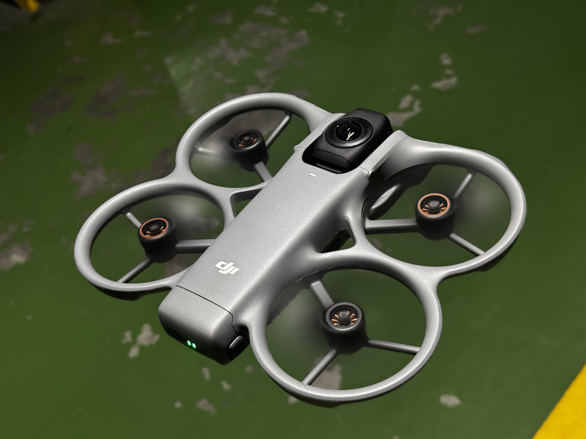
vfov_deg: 30.3
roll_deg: +16.4
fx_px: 813
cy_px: 220
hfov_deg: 39.7
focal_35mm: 48
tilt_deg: -44.8
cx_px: 293
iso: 640
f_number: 1.78
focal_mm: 6.76
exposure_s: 1/30
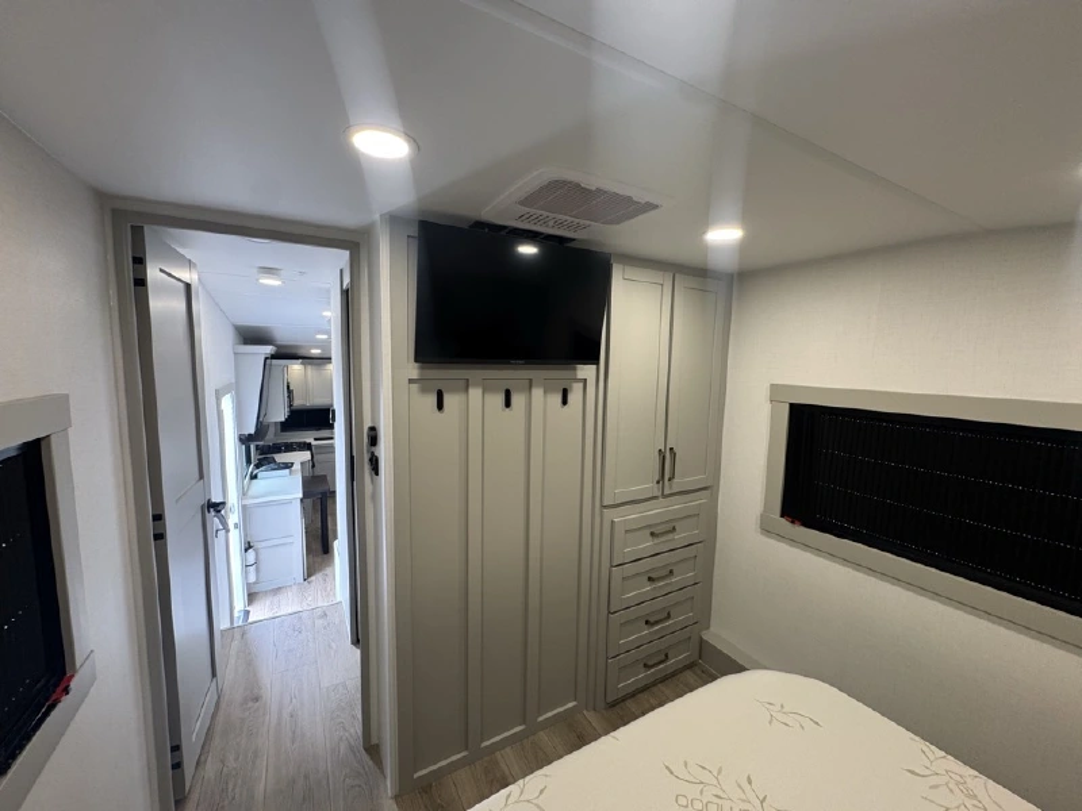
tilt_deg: -5.7
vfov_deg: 85.7
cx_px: 541
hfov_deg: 102.1
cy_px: 406
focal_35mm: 14
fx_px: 438
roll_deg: -1.5
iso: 160
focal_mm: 2.22
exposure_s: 1/63
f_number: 2.2
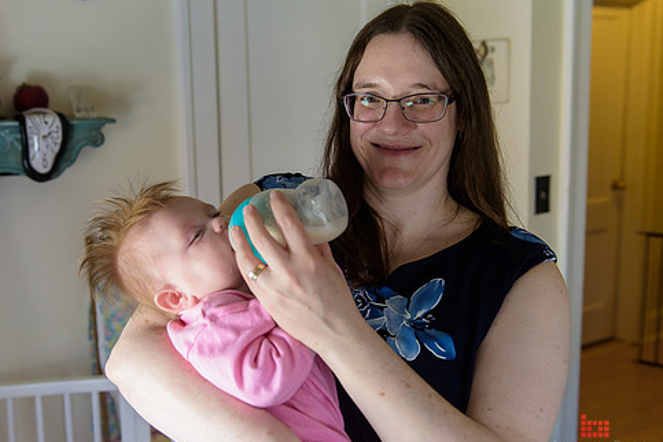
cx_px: 280
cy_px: 220
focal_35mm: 42
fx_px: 773
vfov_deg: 31.9
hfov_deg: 46.2
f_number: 3.2
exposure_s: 1/250
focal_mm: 35
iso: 1600
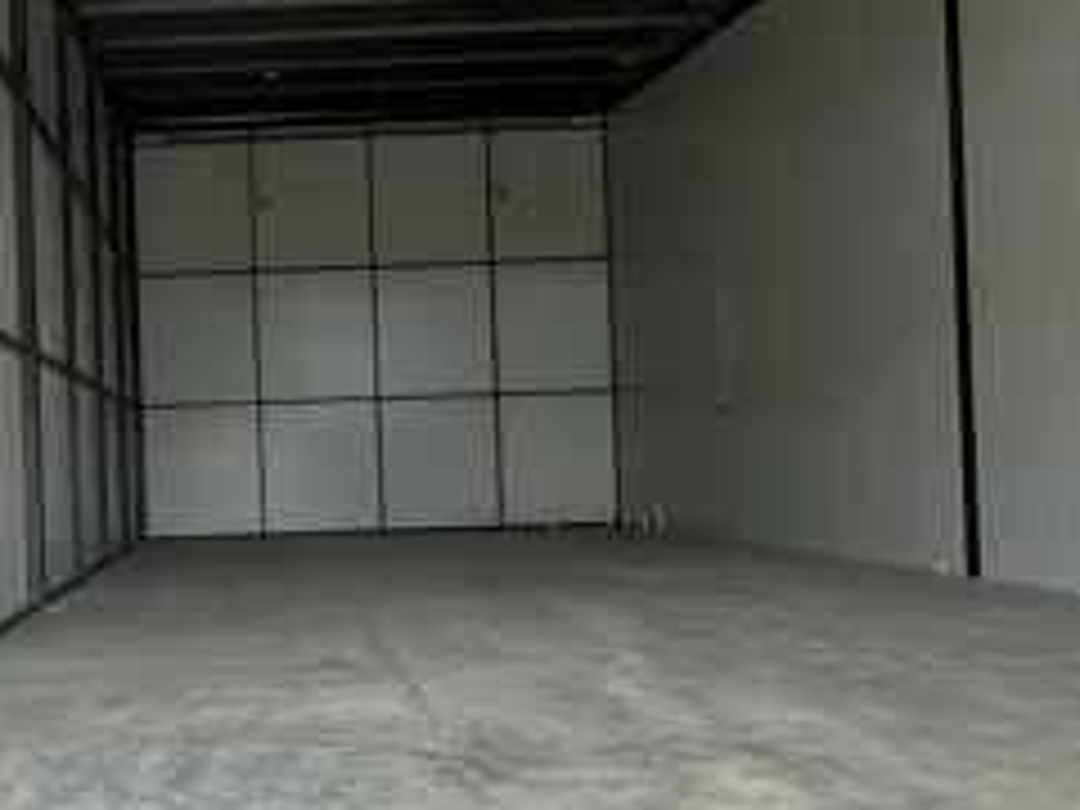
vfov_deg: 38.6
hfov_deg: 47.7
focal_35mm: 37
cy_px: 459
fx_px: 1154
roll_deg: +2.4
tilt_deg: +1.7
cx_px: 236
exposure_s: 1/99
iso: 125
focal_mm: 2.22
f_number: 2.2
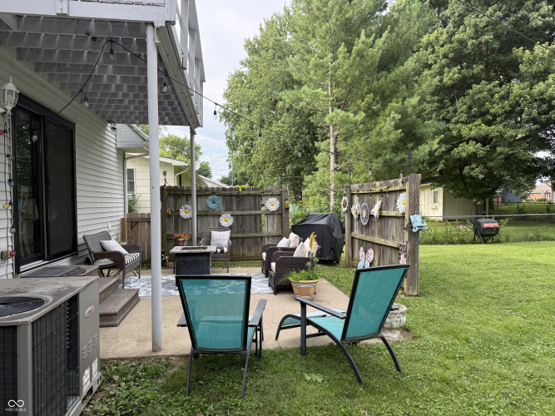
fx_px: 385
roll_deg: +0.8
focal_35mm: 24
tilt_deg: -0.6
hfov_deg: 71.6
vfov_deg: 56.8
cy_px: 208
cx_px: 278
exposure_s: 1/728
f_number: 1.78
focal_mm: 6.76
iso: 100
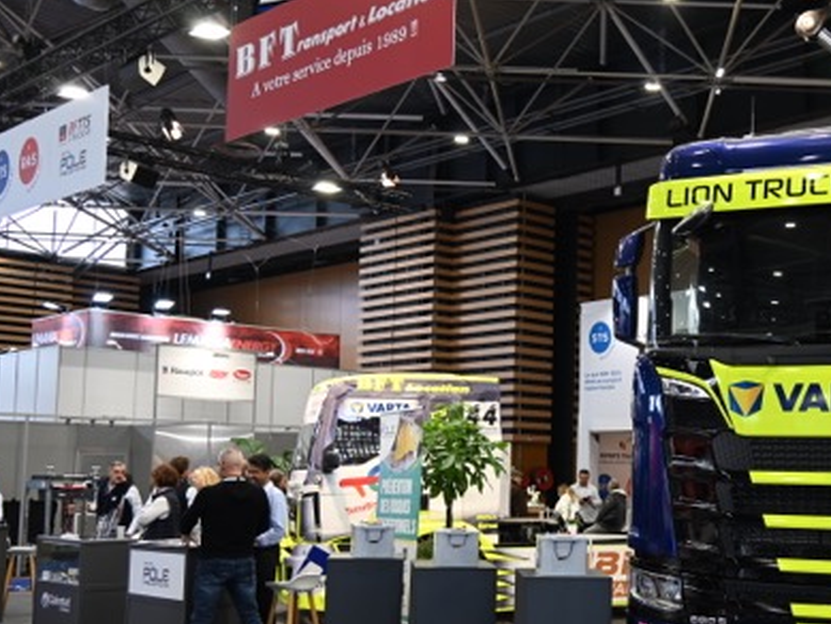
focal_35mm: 49
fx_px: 1177
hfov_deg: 37.6
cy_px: 380
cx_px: 656
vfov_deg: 29.6
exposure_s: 1/30
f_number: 4.2
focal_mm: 31
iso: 250
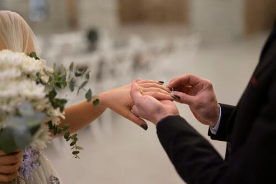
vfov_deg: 27.0
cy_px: 92
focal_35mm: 50
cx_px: 138
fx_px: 383
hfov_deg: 39.6
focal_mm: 50
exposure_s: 1/125
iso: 400
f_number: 1.4
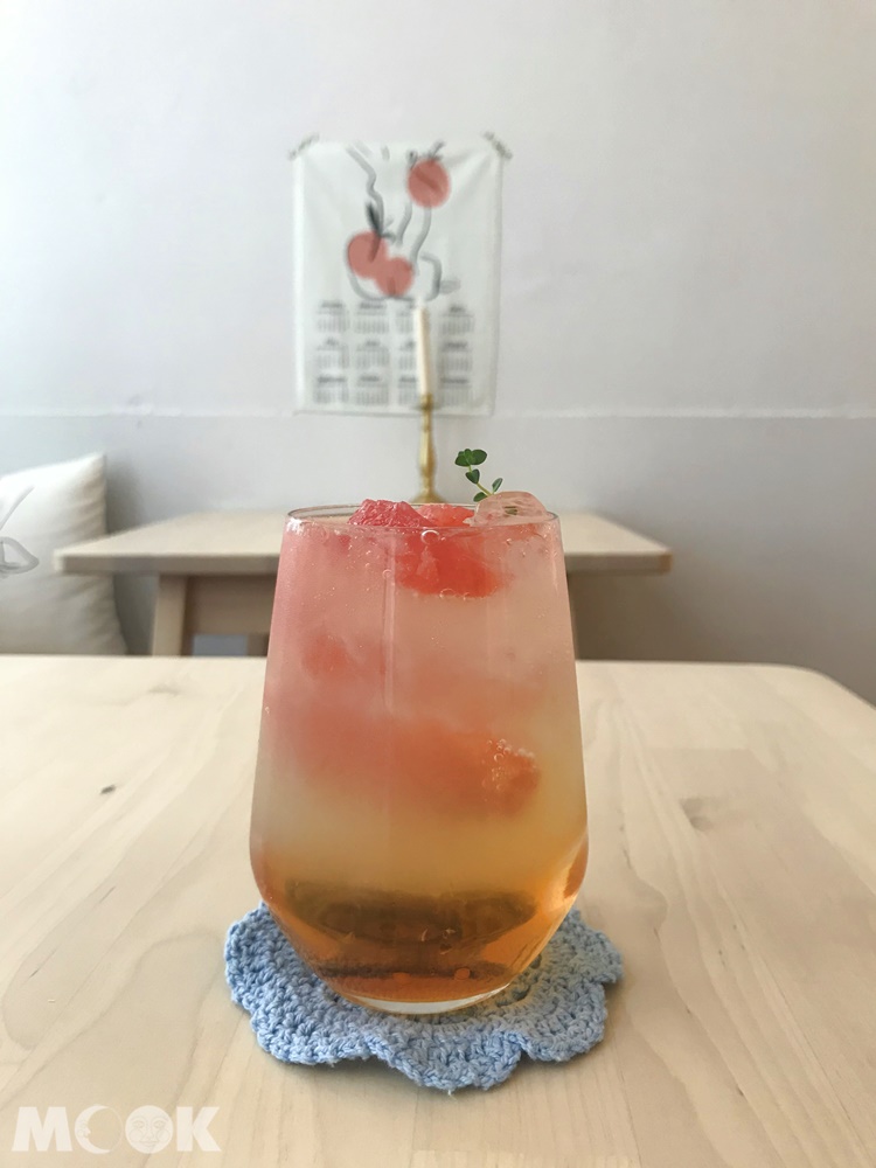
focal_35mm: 28
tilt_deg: -6.7
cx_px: 438
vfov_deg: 63.4
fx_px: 945
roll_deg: +0.1
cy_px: 584
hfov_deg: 49.7
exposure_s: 1/20
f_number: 1.8
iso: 40
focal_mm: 3.99
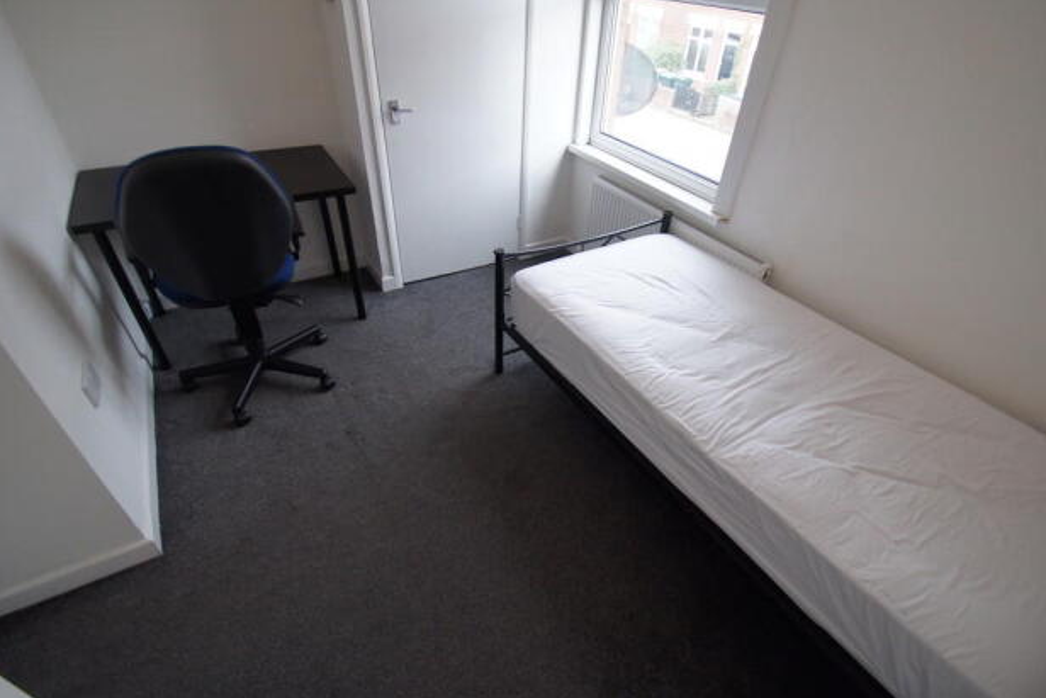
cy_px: 352
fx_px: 509
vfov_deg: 68.8
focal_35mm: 18
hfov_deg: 91.5
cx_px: 543
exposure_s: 1/160
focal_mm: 11
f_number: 4
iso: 640
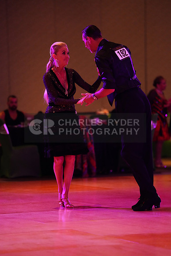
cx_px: 86
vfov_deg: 12.0
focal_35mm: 171
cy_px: 128
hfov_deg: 8.0
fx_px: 1218
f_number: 2.8
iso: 5000
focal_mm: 171
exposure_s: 1/400
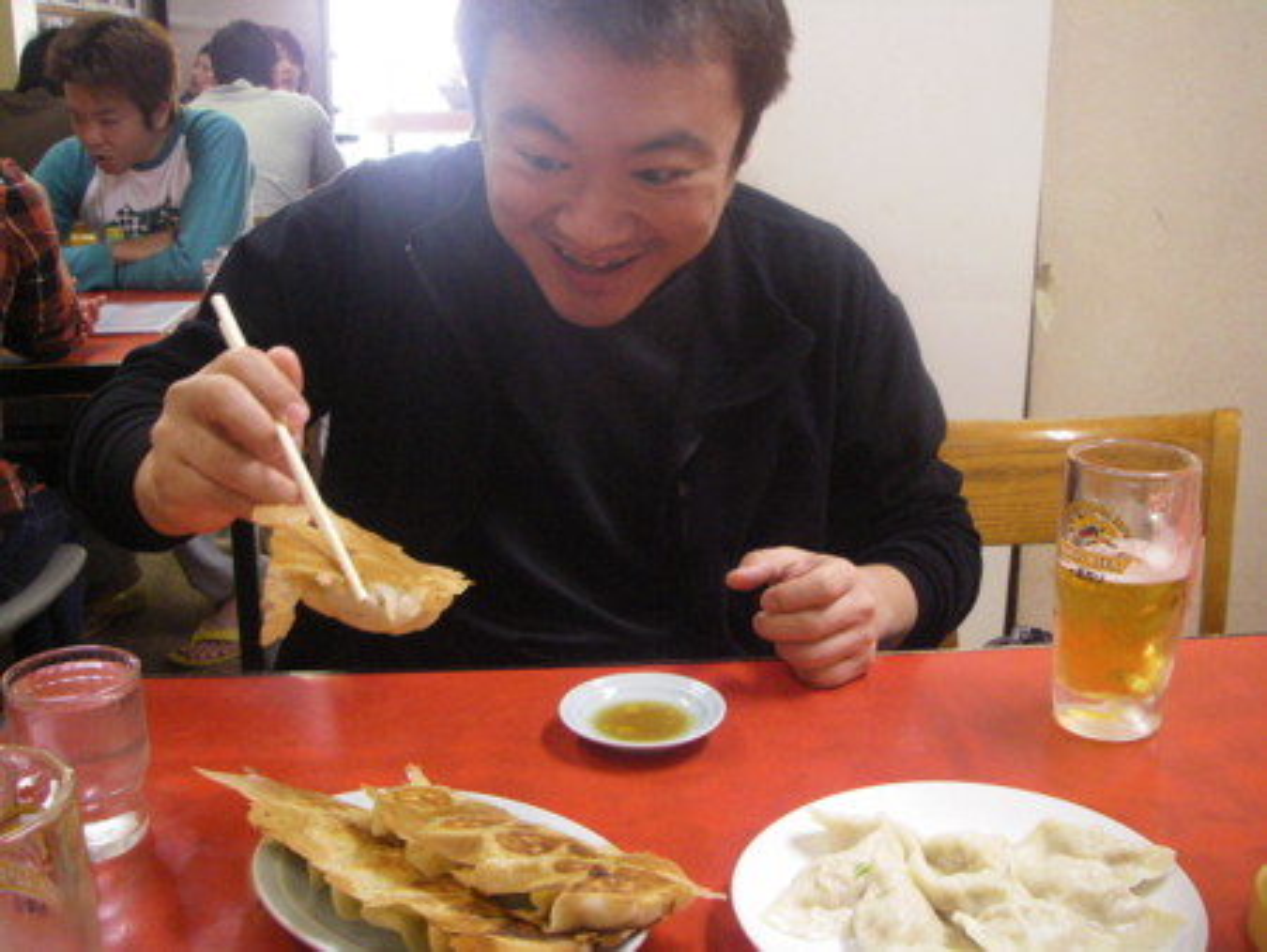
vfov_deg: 37.8
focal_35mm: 38
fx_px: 1392
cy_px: 476
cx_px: 634
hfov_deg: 49.0
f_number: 3.3
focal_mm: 6.3
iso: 400
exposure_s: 1/15
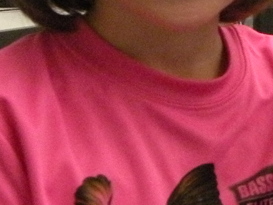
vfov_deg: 8.9
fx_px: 1317
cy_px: 44
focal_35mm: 167
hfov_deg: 11.0
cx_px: 507
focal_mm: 5.8
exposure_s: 1/56.3
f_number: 3.2
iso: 399
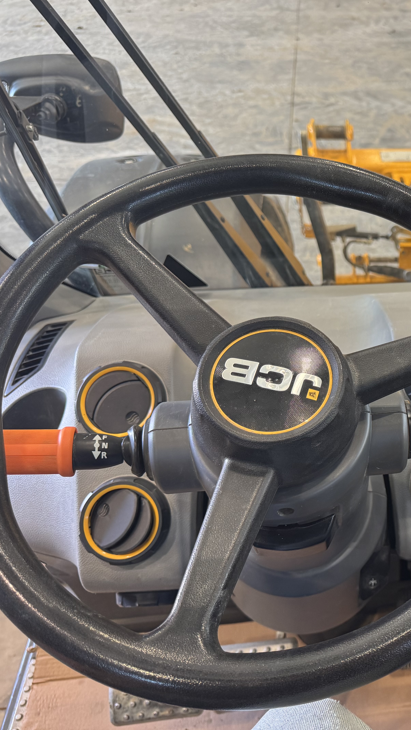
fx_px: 678
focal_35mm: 35
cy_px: 364
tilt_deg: -39.2
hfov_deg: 30.4
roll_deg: -3.7
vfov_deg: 56.6
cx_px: 444
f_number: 1.78
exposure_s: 1/90
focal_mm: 6.76
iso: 200
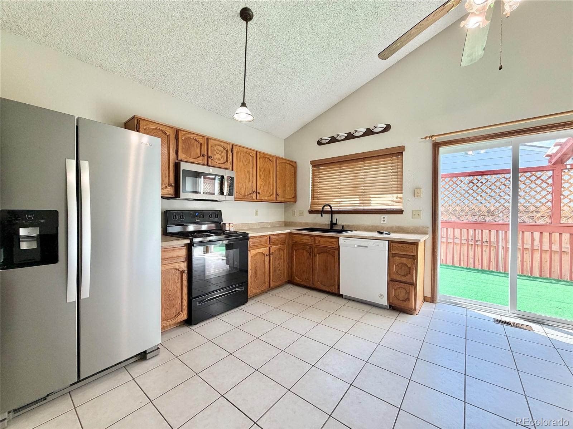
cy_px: 214
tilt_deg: -0.4
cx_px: 286
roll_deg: +0.2
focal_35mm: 14
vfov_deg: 85.7
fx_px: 232
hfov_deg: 102.1
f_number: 2.2
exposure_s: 1/120
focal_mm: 2.22
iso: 125
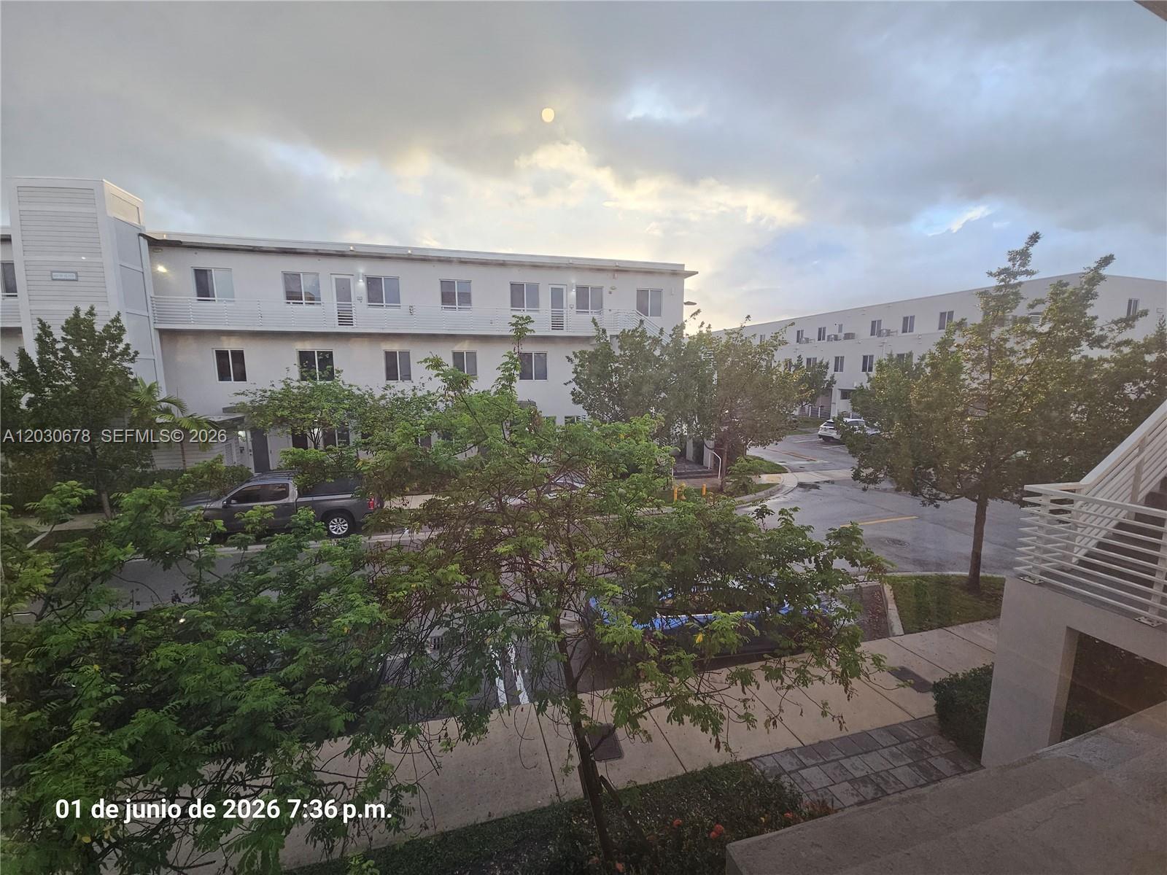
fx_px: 438
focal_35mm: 13
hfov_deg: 106.2
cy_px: 438
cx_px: 584
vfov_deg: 89.9
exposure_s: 1/68
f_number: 2.2
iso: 80
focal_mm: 2.2
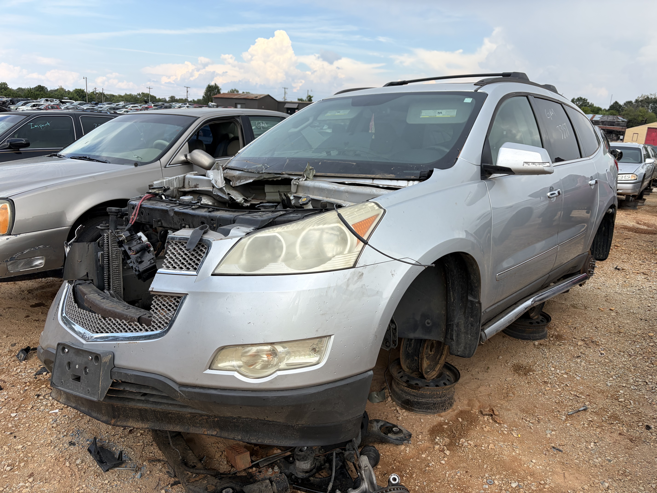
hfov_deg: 67.3
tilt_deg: -14.3
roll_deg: -5.0
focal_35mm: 26
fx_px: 493
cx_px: 328
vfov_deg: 53.1
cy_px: 246
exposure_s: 1/1420
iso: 50
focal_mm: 5.96
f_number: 1.6
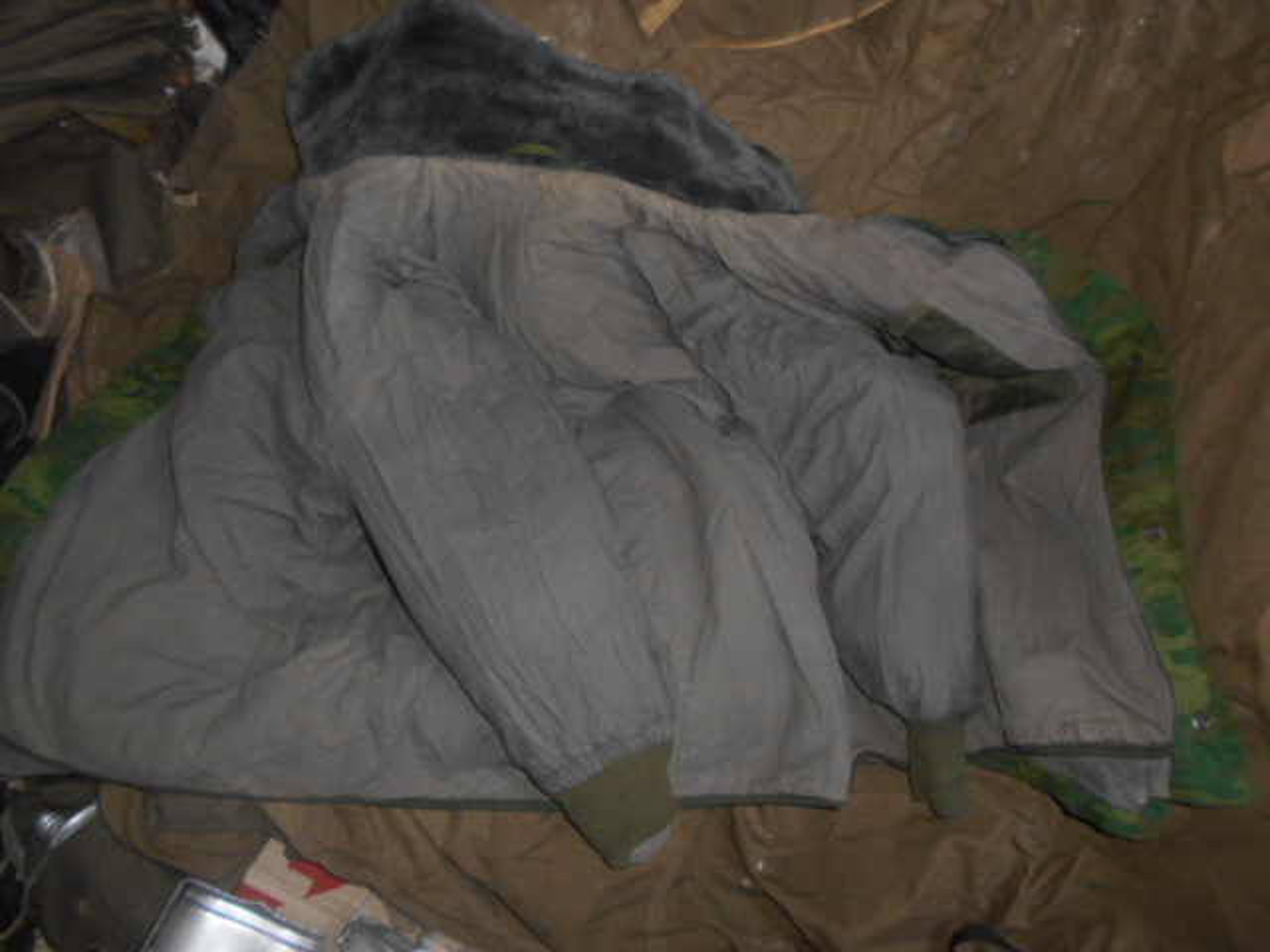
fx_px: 954
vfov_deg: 53.1
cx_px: 635
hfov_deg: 67.3
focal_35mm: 26
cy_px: 476
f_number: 3.2
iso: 200
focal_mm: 4.6
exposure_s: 1/25
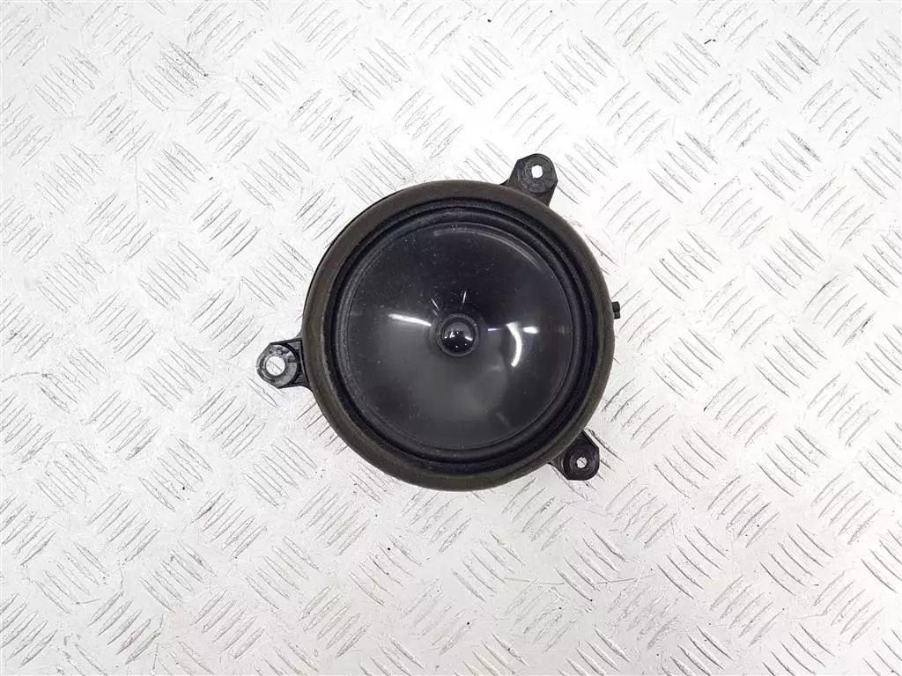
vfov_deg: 53.1
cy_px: 338
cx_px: 451
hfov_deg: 67.3
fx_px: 677
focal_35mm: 26
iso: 80
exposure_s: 1/50
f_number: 1.7
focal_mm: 4.2
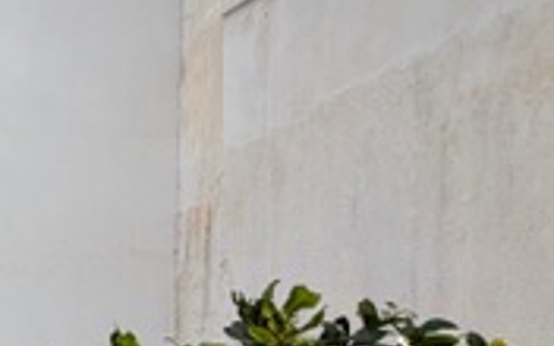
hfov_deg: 25.3
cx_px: -331
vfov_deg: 23.1
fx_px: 815
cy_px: 340
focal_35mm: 54
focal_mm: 2.22
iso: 20
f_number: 2.2
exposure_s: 1/770
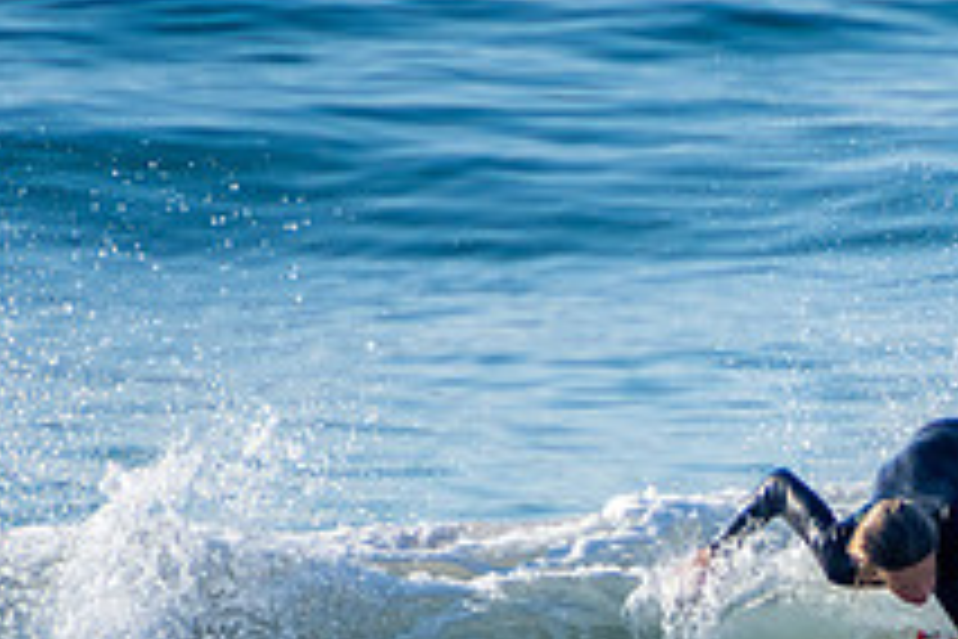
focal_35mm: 1633
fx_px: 43453
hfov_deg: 1.3
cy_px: 844
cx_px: 1183
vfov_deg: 0.8
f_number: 5.6
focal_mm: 400
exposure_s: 1/2000
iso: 280
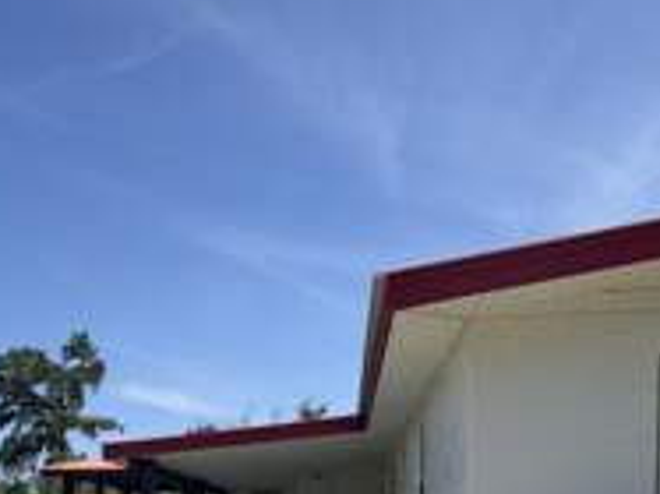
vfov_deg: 33.2
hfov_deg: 51.3
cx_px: 293
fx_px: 686
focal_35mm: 36
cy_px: 577
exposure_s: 1/770
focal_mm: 2.22
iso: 32
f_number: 2.2
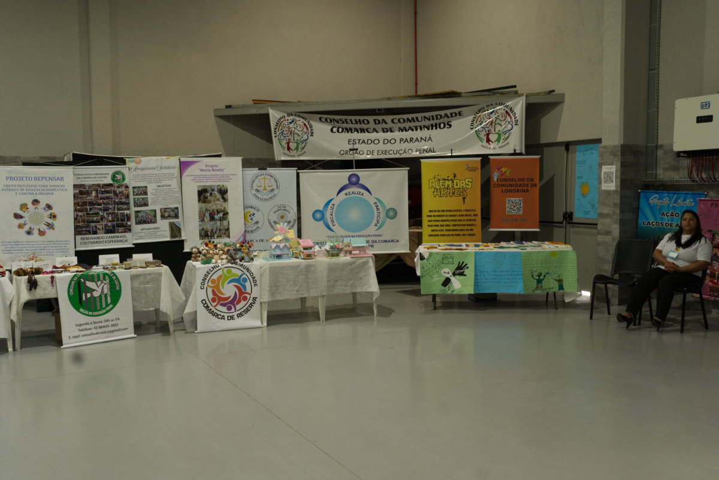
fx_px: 699
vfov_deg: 37.9
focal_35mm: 35
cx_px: 360
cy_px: 240
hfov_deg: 54.4
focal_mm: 35
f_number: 4
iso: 4000
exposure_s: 1/100
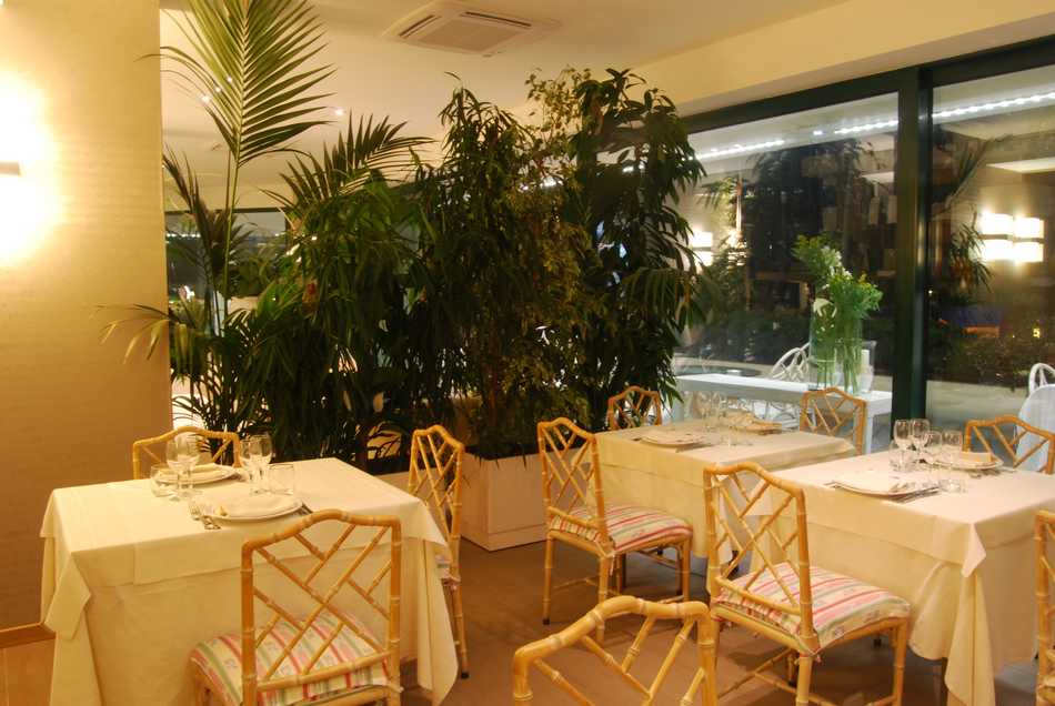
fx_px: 792
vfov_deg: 48.1
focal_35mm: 27
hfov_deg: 67.3
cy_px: 353
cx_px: 528
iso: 400
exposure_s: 1.6
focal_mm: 18
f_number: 14
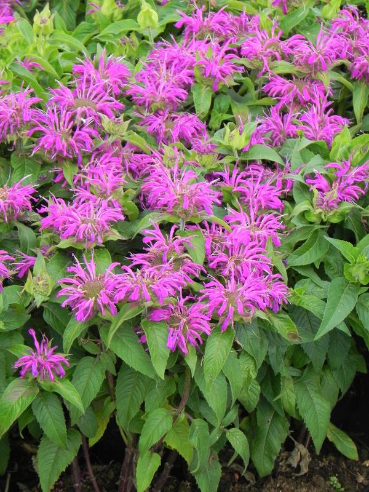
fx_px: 2615
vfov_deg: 10.7
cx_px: 184
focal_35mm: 184
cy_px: 246
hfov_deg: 8.1
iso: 160
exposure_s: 1/200
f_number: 5
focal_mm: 32.7
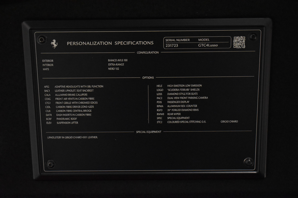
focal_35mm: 63
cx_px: 149
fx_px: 521
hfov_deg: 31.9
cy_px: 99
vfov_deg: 21.6
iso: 5600
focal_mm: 42
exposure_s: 1/60
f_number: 5.6
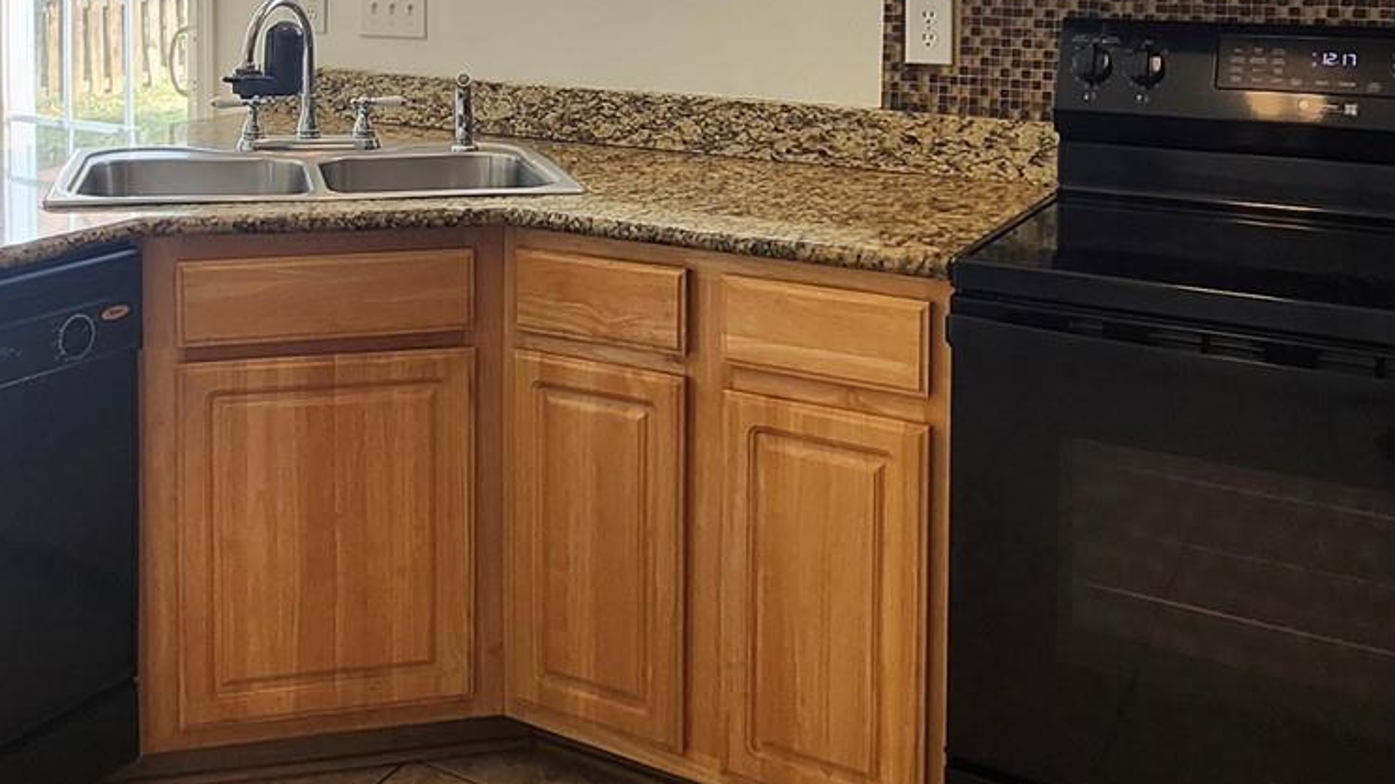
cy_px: 2
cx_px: 458
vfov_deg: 28.5
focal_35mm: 39
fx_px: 1442
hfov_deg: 50.6
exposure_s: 1/120
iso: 50
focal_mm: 1.74
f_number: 2.2
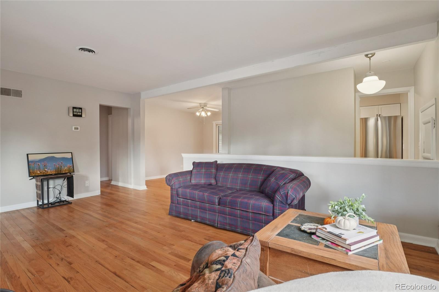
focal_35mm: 16
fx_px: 201
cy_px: 146
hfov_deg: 95.0
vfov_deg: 72.0
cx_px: 220
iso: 800
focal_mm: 11
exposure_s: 1/15
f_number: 8
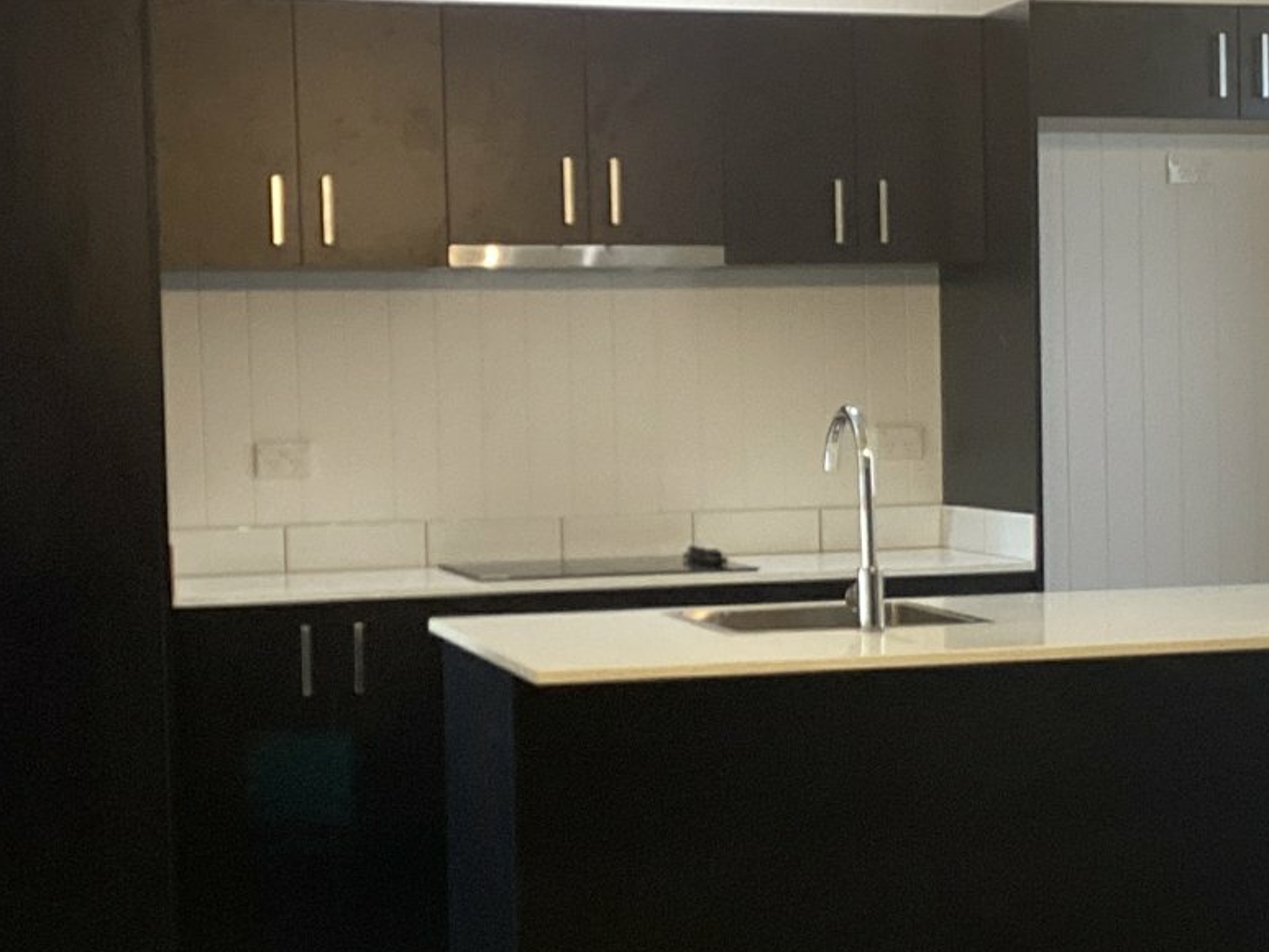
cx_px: 957
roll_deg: +1.4
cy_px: 525
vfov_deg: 19.1
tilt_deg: -3.4
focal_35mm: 77
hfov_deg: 25.0
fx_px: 2823
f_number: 2.4
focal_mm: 3.3
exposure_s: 1/60
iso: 80
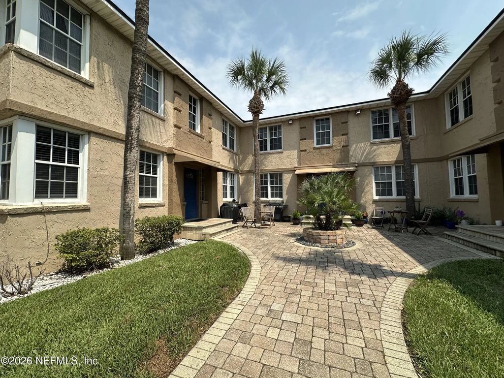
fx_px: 204
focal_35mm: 14
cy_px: 189
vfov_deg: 85.7
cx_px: 252
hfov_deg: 102.1
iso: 50
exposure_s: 1/1825
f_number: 2.2
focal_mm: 2.22
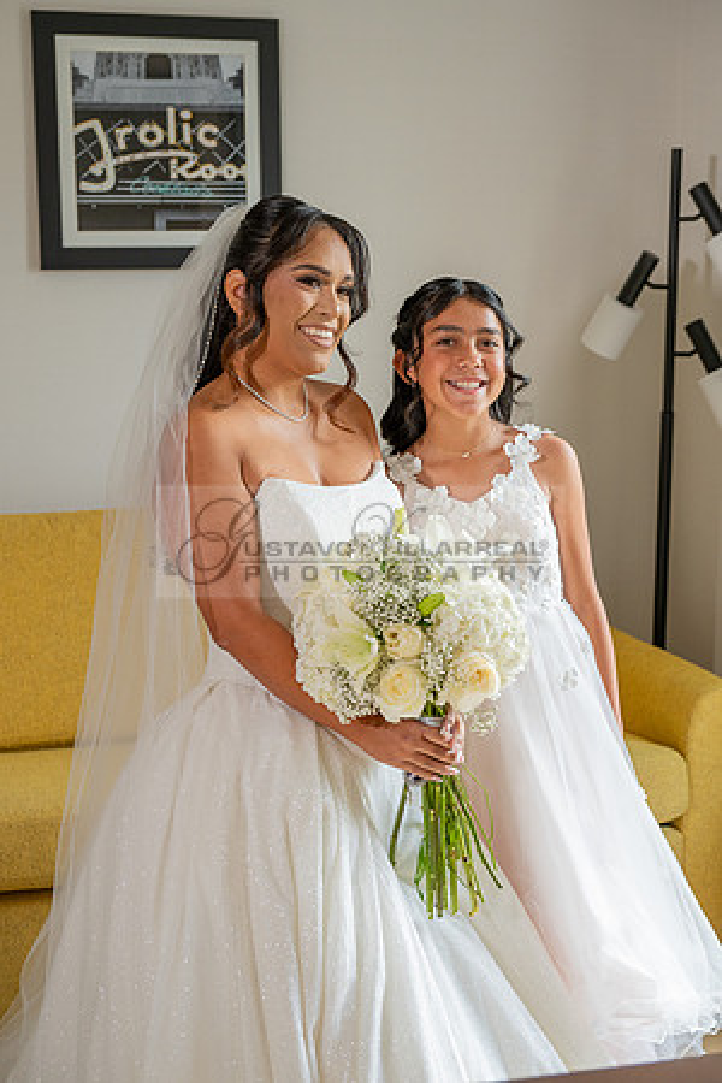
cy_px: 542
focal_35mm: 52
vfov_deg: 38.2
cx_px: 361
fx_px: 1564
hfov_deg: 26.0
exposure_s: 1/200
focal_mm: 52
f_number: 4
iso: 1250
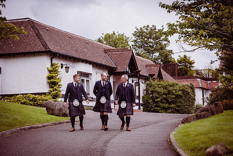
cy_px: 78
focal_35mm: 102
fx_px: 660
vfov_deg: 13.4
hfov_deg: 20.0
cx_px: 116
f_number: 4.5
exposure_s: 1/1250
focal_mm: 102
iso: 200
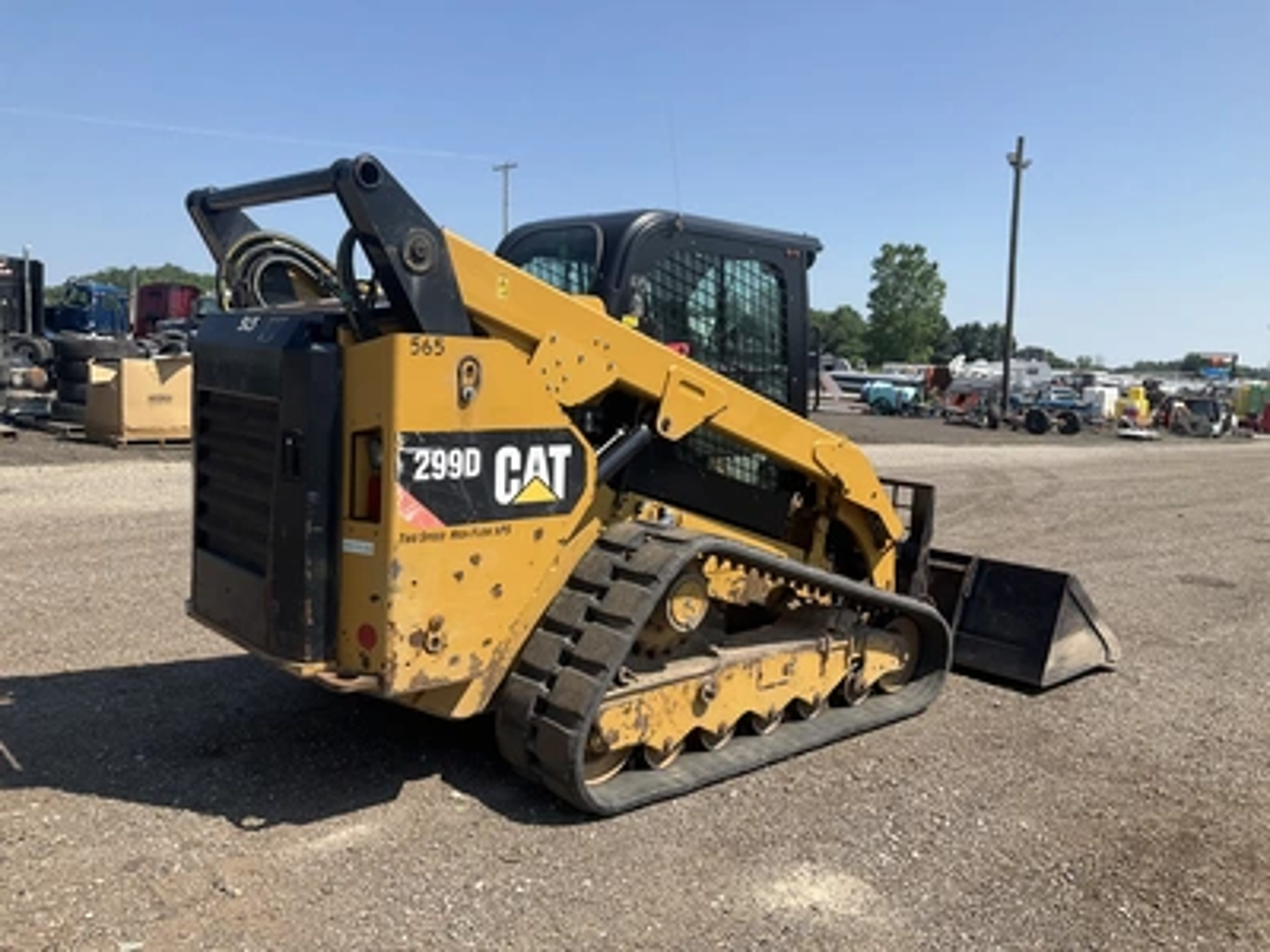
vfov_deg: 48.2
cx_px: 635
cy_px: 476
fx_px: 1064
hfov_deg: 61.7
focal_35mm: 29
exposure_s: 1/1626
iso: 25
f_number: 1.8
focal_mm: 3
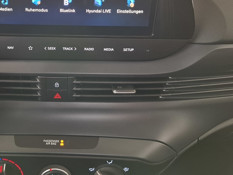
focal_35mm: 38
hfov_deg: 47.8
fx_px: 256
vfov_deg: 37.4
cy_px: 60
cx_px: 69
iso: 320
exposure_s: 1/33
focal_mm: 5.54
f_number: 1.8
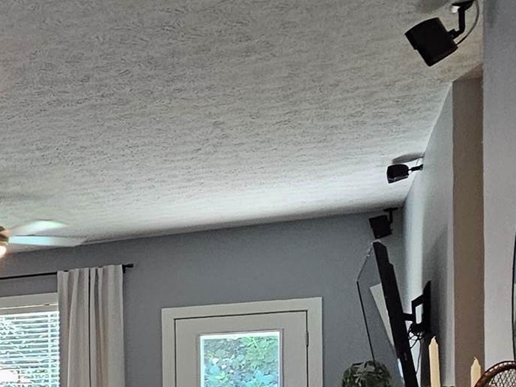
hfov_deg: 23.5
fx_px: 864
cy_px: 422
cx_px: -329
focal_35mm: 58
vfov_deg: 23.7
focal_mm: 2.2
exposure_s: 1/60
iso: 200
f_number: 2.2
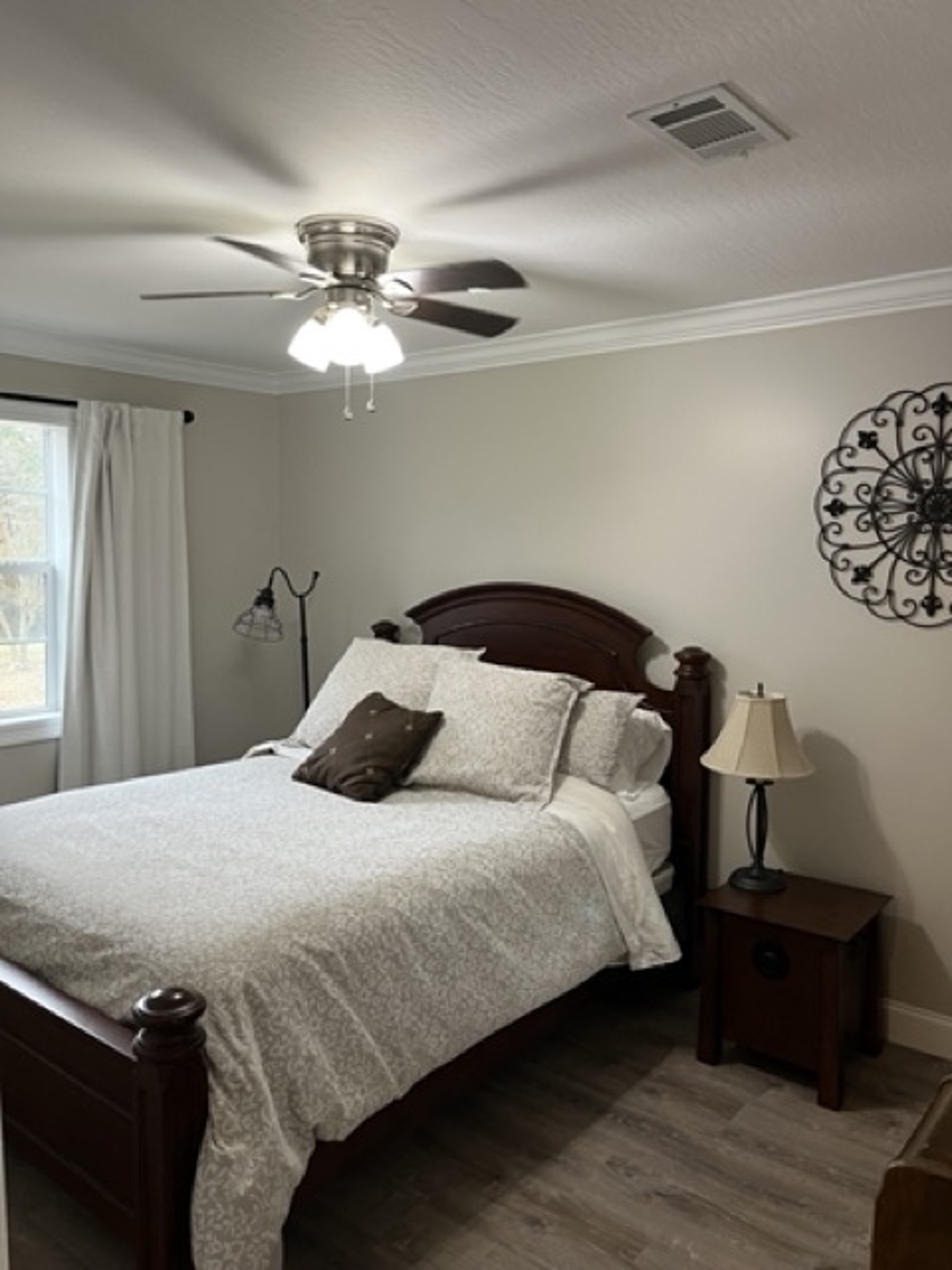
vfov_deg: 67.3
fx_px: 953
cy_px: 635
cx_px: 476
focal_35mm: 26
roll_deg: -0.3
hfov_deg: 53.1
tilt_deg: -3.7
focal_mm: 5.1
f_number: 1.6
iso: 100
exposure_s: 1/60
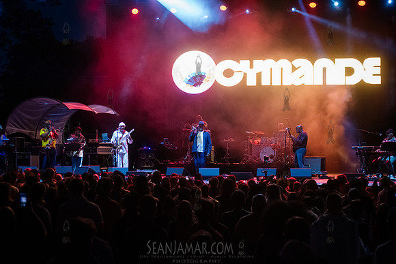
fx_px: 882
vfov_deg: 17.0
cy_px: 132
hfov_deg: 25.3
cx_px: 198
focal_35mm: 80
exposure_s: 1/500
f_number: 3.5
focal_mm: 80
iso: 6400
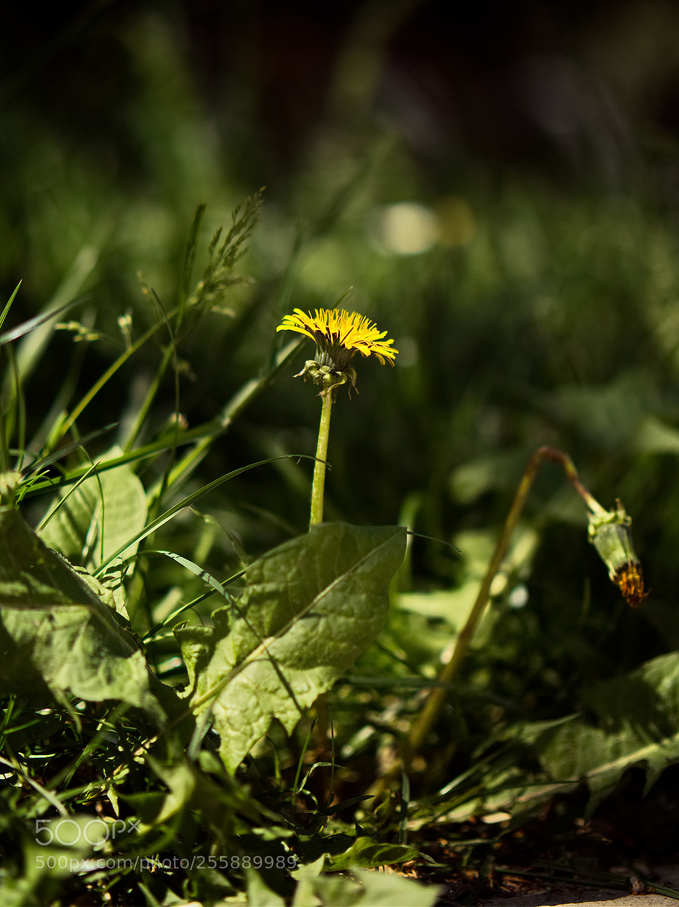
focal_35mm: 86
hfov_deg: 17.1
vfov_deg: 22.8
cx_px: 340
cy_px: 454
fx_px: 2252
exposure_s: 1/2500
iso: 100
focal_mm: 43
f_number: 1.2
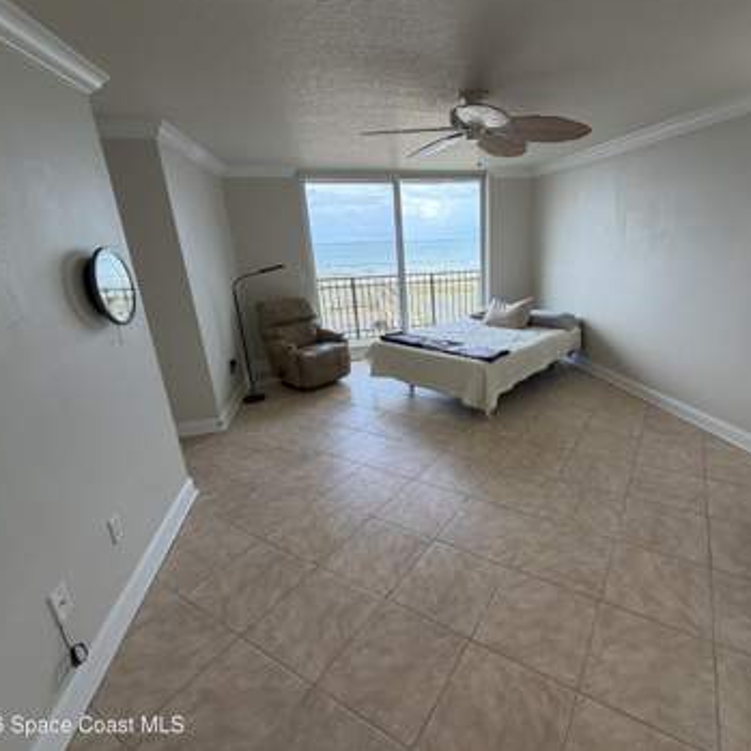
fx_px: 417
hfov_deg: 82.9
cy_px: 371
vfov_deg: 84.0
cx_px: 454
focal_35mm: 17
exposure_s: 1/120
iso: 160
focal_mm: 2.22
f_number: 2.2
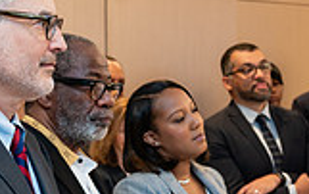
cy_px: 154
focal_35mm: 125
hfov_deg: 16.4
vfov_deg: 10.5
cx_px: 8
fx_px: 1054
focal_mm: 31.5
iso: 400
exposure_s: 1/160
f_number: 4
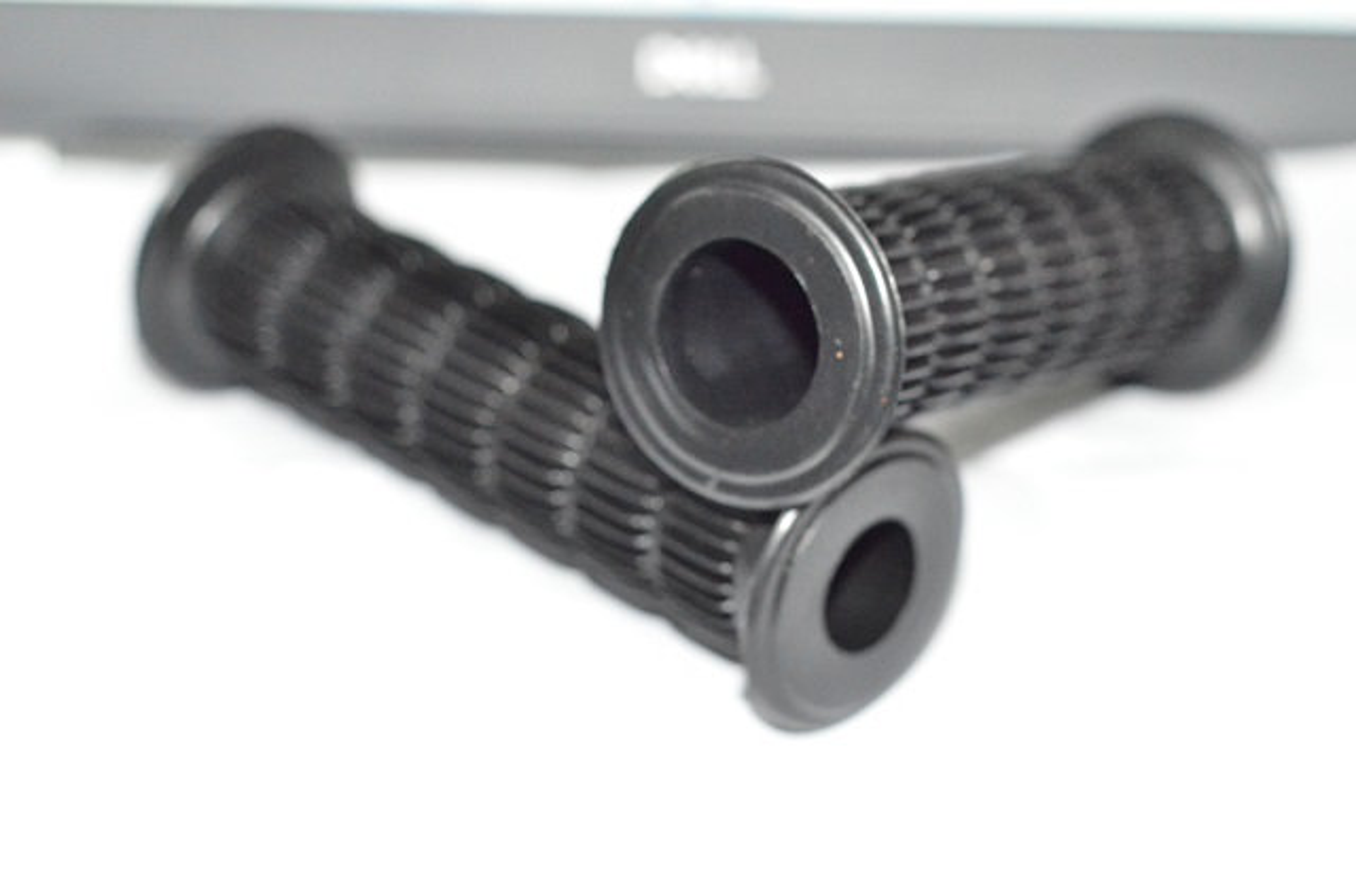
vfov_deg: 18.1
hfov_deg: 27.1
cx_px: 678
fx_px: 2817
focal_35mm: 75
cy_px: 448
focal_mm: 50
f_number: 3.5
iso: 6400
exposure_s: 1/250
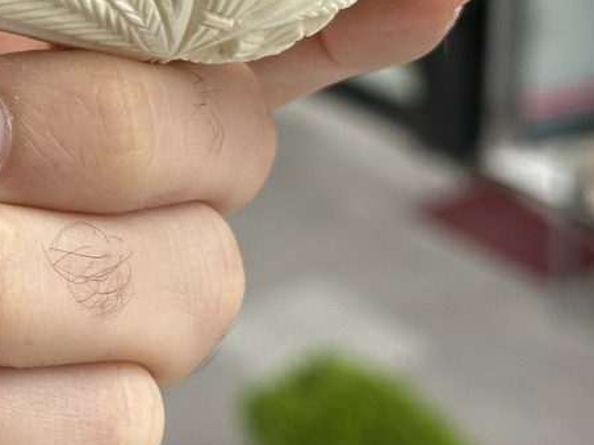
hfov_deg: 14.0
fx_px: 2334
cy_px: -127
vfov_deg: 10.7
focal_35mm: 136
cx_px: -156
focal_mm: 6.86
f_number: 1.78
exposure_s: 1/872
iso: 64
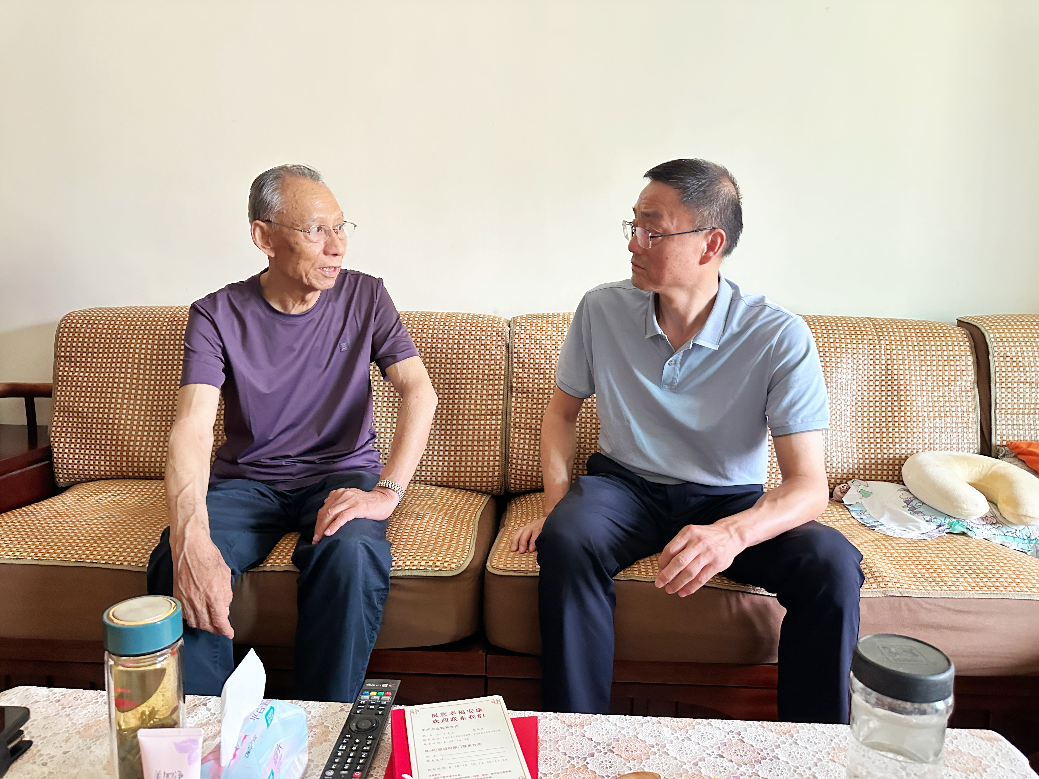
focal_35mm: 24
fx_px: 720
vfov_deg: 56.8
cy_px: 390
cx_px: 520
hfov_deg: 71.6
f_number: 1.78
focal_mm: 6.86
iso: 800
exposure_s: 1/60
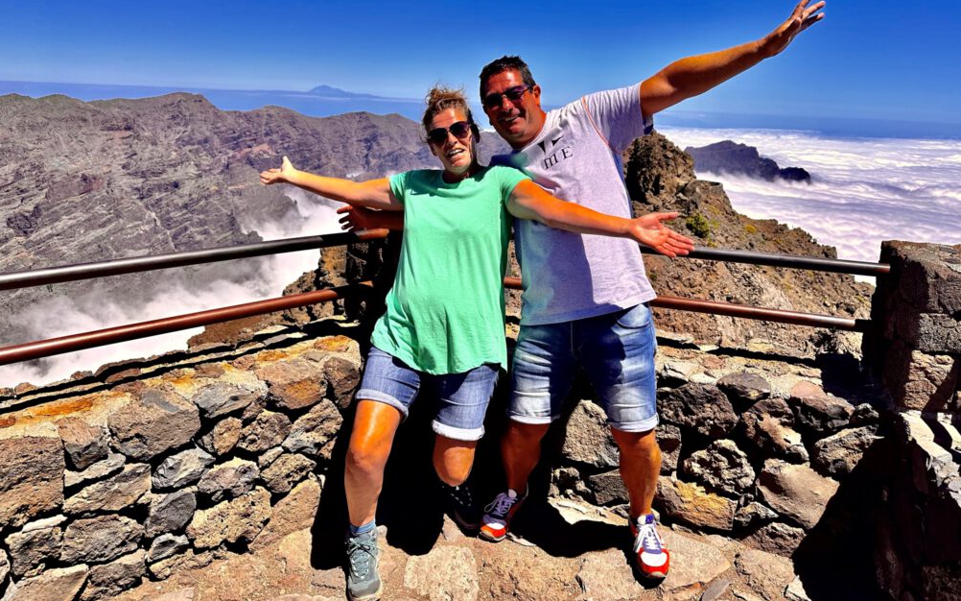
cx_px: 490
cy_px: 258
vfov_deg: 47.4
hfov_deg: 70.4
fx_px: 681
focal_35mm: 26
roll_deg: -2.9
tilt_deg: -14.1
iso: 80
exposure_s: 1/6211
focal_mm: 6.86
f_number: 1.78
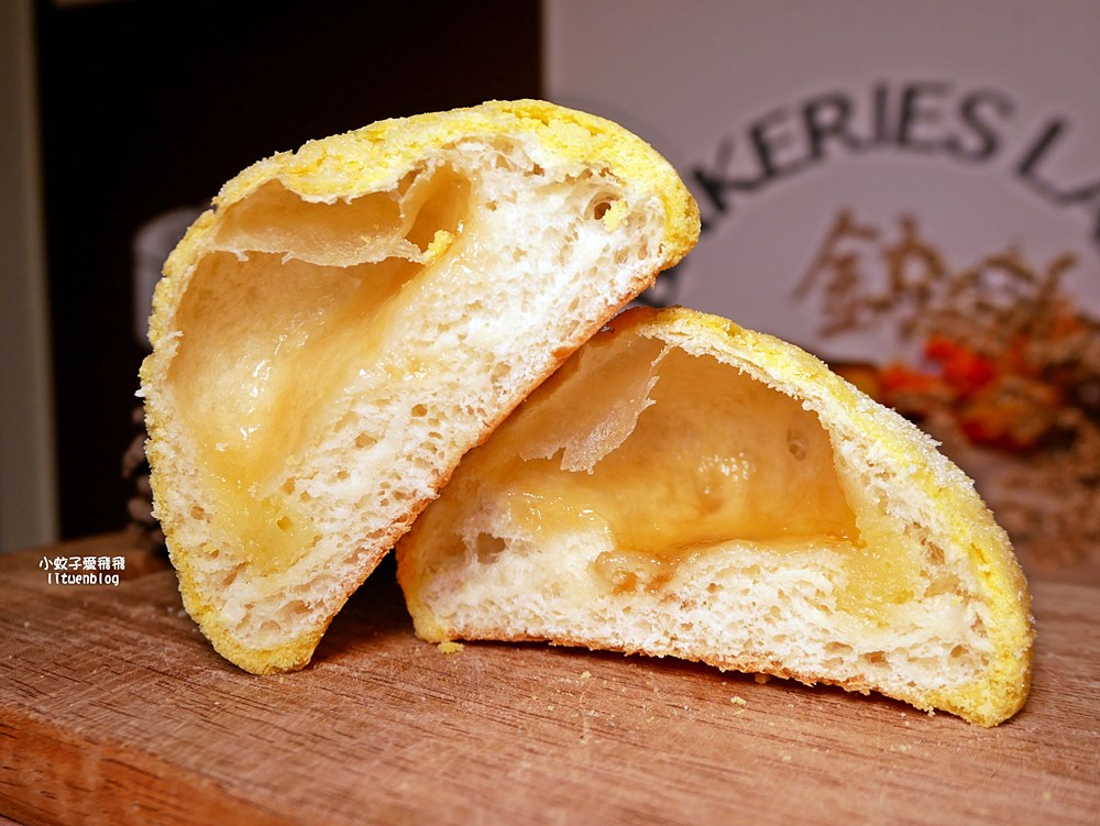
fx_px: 1081
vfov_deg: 41.8
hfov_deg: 53.9
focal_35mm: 34
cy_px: 413
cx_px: 550
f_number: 4.5
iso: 200
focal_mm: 17
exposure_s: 1/160
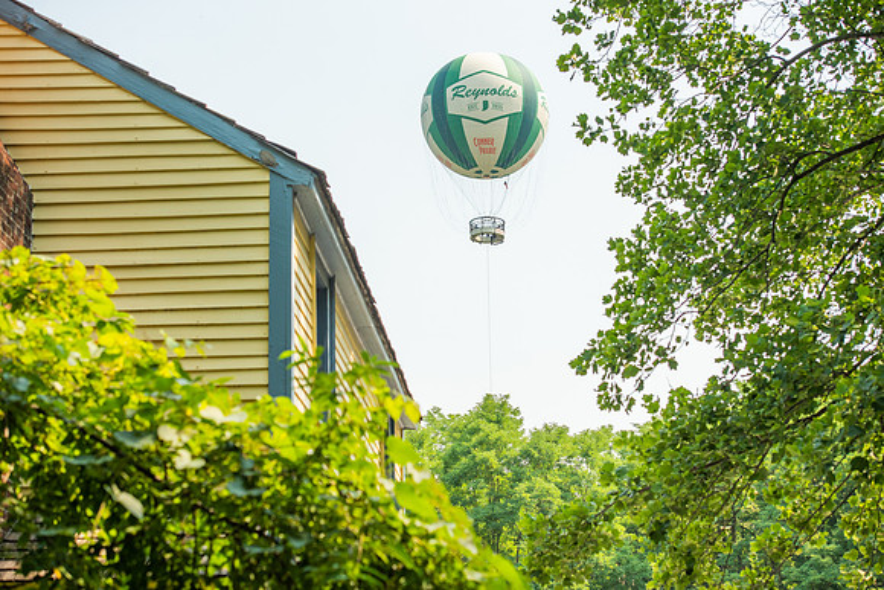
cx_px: 442
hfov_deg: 28.8
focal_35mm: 70
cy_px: 295
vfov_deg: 19.5
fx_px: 1719
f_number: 5
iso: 160
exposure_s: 1/1250
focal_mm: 70
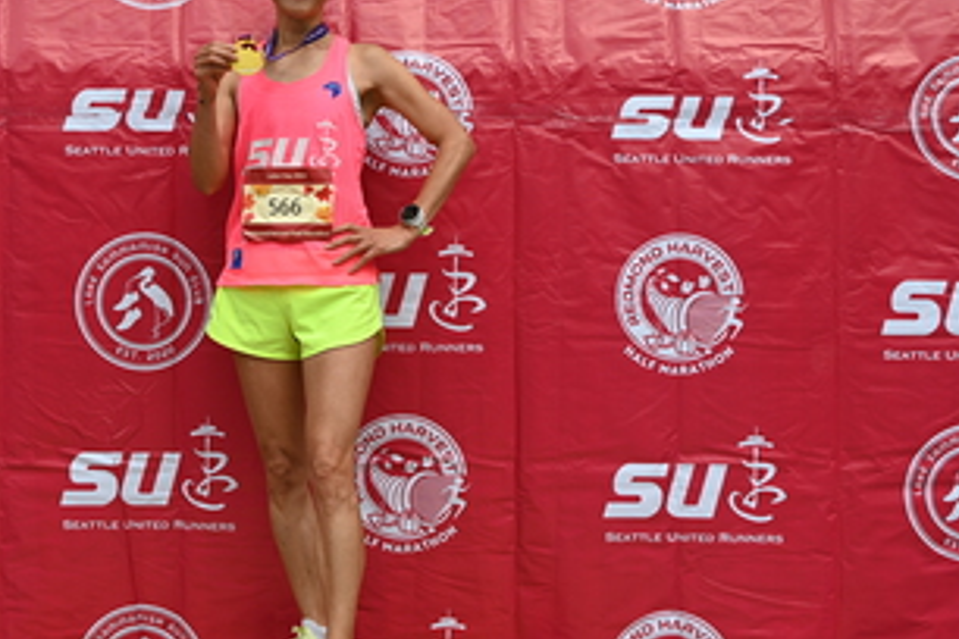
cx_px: 357
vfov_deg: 19.4
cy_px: 252
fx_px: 1865
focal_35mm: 70
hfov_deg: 28.7
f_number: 6.3
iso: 100
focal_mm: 39
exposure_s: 1/320
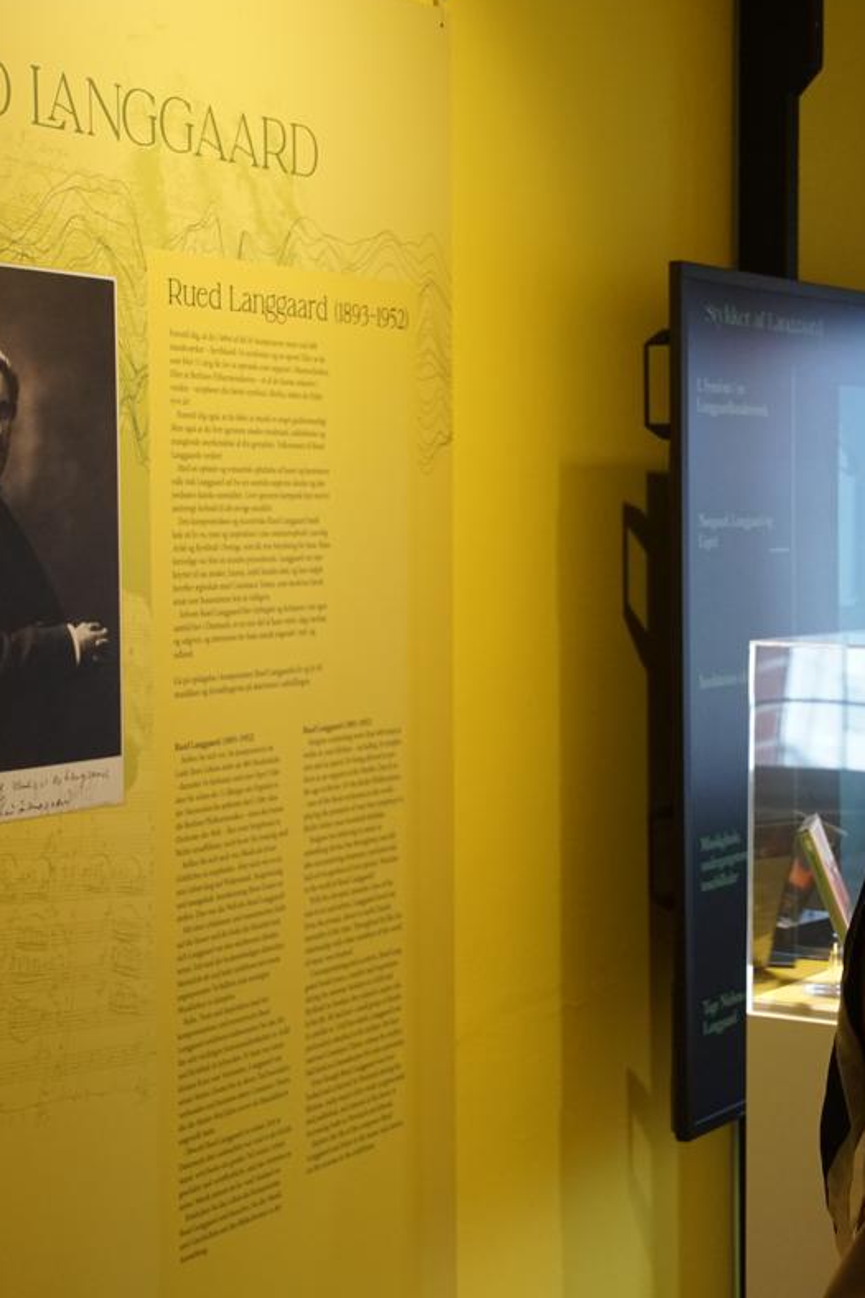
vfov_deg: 31.4
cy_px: 641
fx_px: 2308
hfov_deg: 21.2
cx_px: 526
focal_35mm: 64
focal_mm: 28
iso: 1000
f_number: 4
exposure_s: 1/160
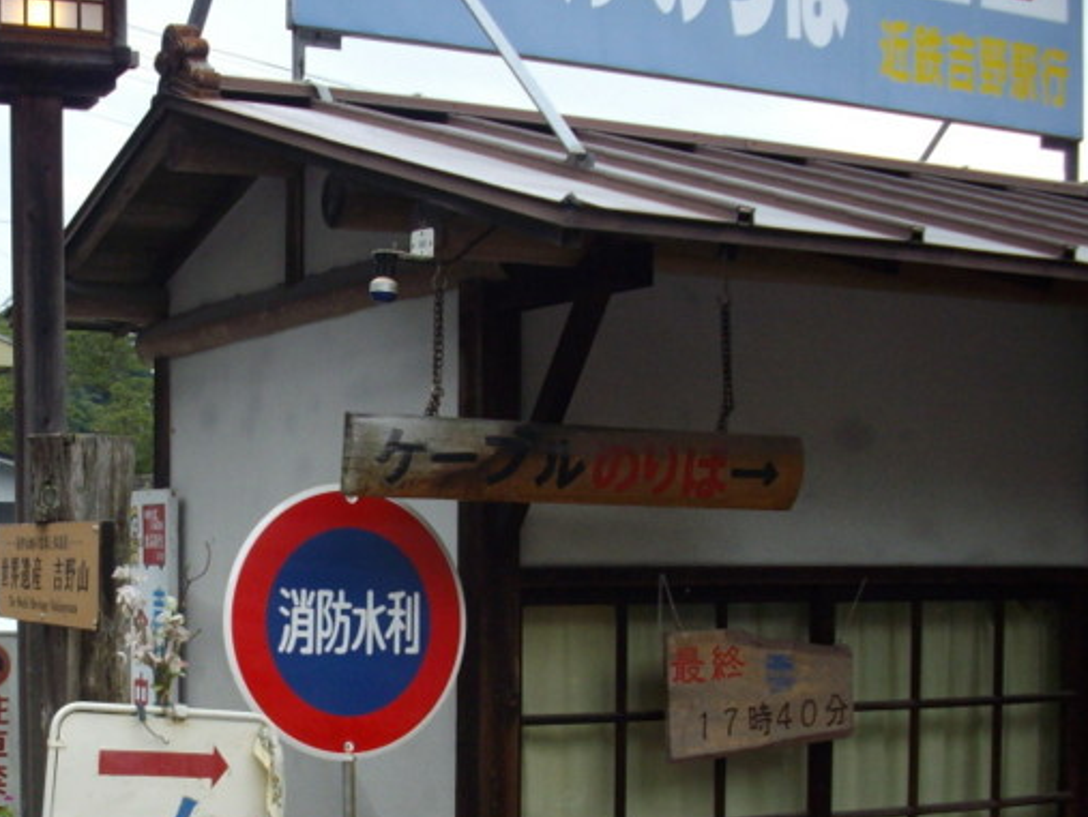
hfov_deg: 30.6
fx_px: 1950
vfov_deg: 23.5
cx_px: 266
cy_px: 607
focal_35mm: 62
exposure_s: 1/160
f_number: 2.8
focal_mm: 6.2
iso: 80
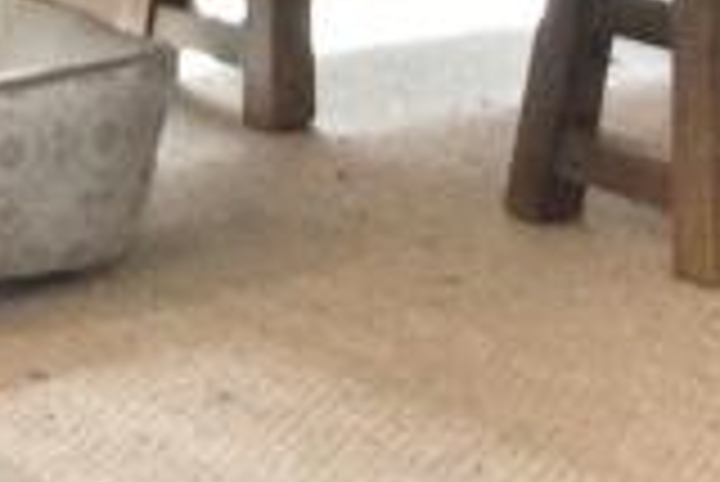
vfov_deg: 6.5
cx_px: 662
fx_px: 3863
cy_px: -955
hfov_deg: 10.6
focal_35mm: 193
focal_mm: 4.15
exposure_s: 1/15
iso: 64
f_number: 2.2
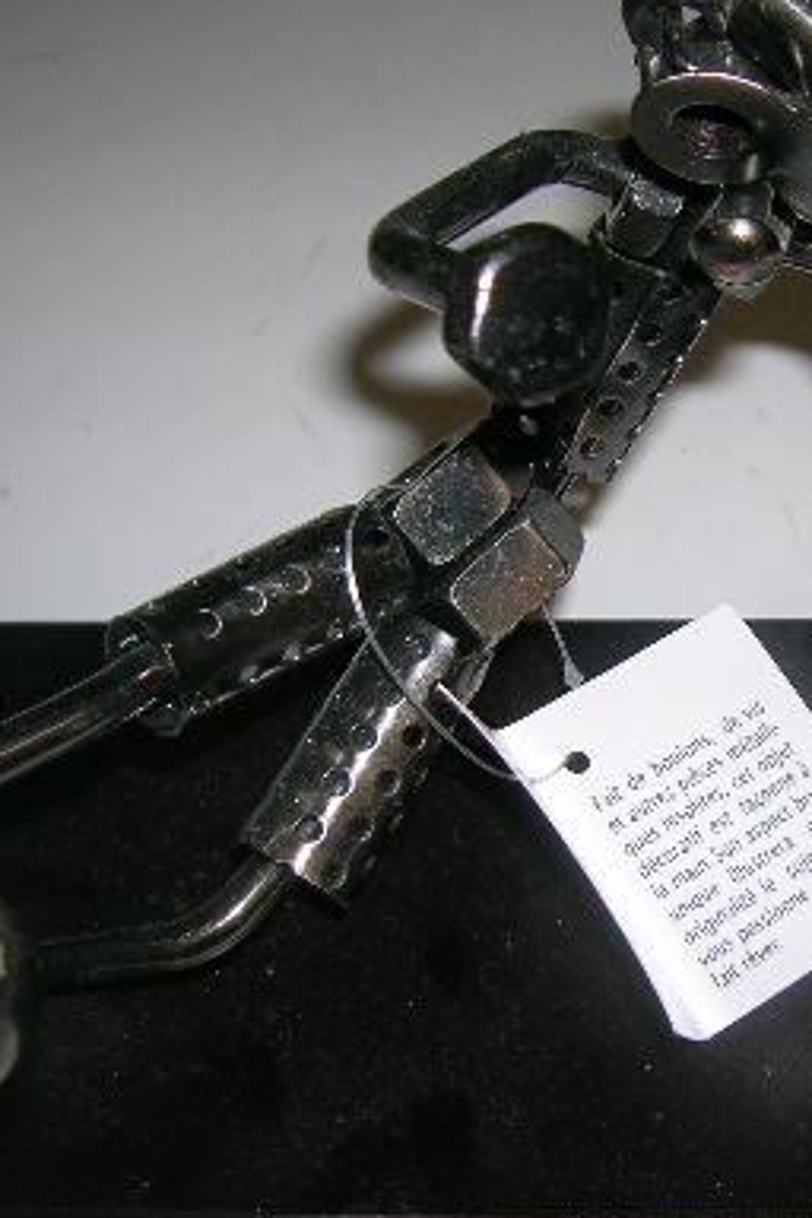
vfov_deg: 33.9
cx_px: 707
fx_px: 1996
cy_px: 641
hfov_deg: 22.5
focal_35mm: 59
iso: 50
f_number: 2.9
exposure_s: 1/60.1
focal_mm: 5.7
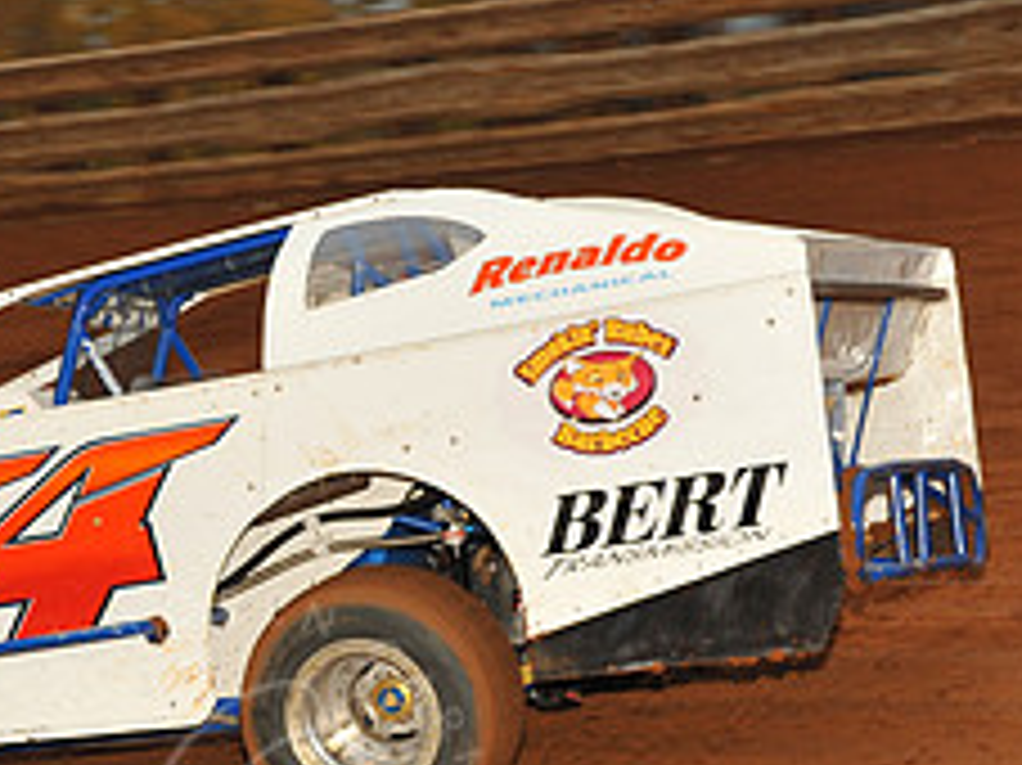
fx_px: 5075
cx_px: 230
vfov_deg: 8.6
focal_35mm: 172
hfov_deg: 11.5
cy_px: 446
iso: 800
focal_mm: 70
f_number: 7.1
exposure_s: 1/320
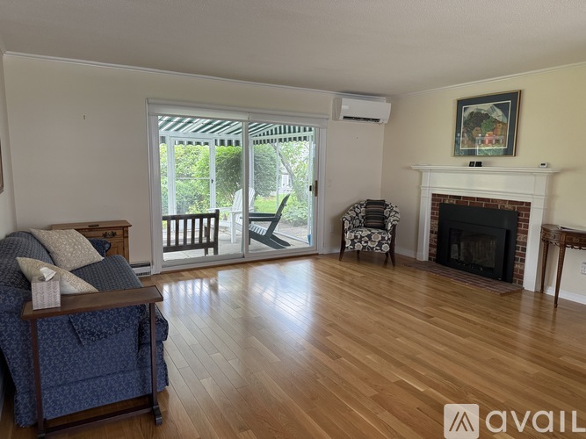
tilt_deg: -8.1
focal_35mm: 24
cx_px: 293
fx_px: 406
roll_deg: -1.0
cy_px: 220
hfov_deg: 71.6
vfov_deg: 56.8
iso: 200
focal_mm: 6.76
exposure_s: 1/63
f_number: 1.78
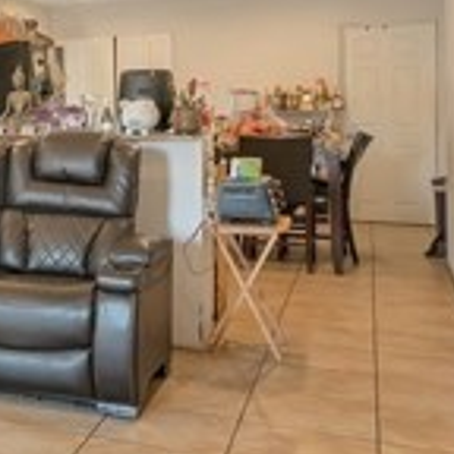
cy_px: 91
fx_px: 816
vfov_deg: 30.3
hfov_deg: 25.3
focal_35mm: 55
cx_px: -186
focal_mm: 7
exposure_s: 1/10
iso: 400
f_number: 7.1
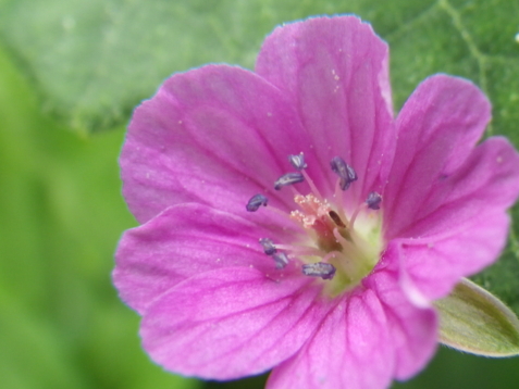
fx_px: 855
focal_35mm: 57
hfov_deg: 33.5
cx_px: 348
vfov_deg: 25.7
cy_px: 205
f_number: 3.8
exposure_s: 1/50
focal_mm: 6.1
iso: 125
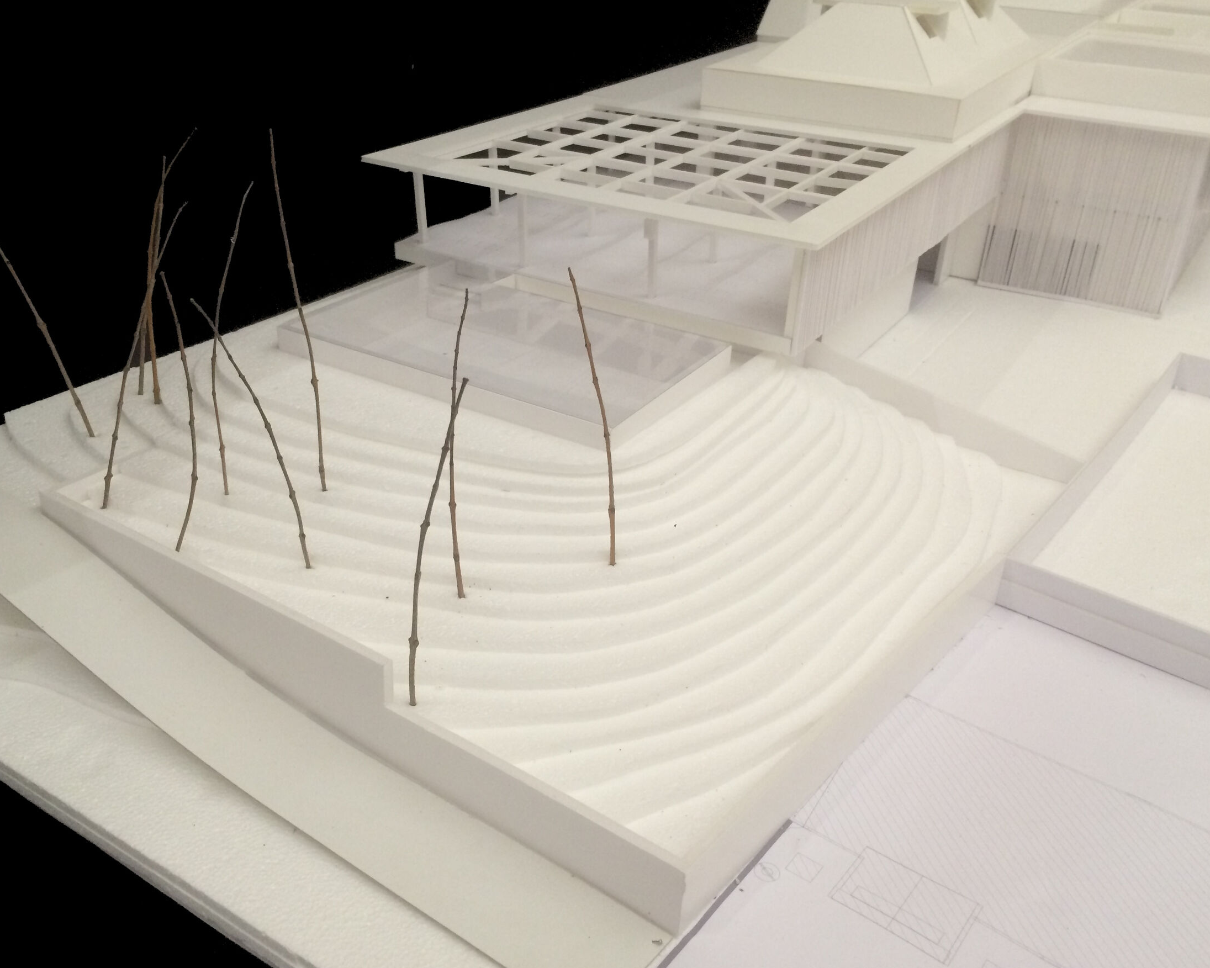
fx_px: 1110
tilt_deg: -29.3
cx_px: 572
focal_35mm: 31
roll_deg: -2.4
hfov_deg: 57.1
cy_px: 488
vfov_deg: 47.1
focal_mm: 4.15
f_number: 2.2
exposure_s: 1/33
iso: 250
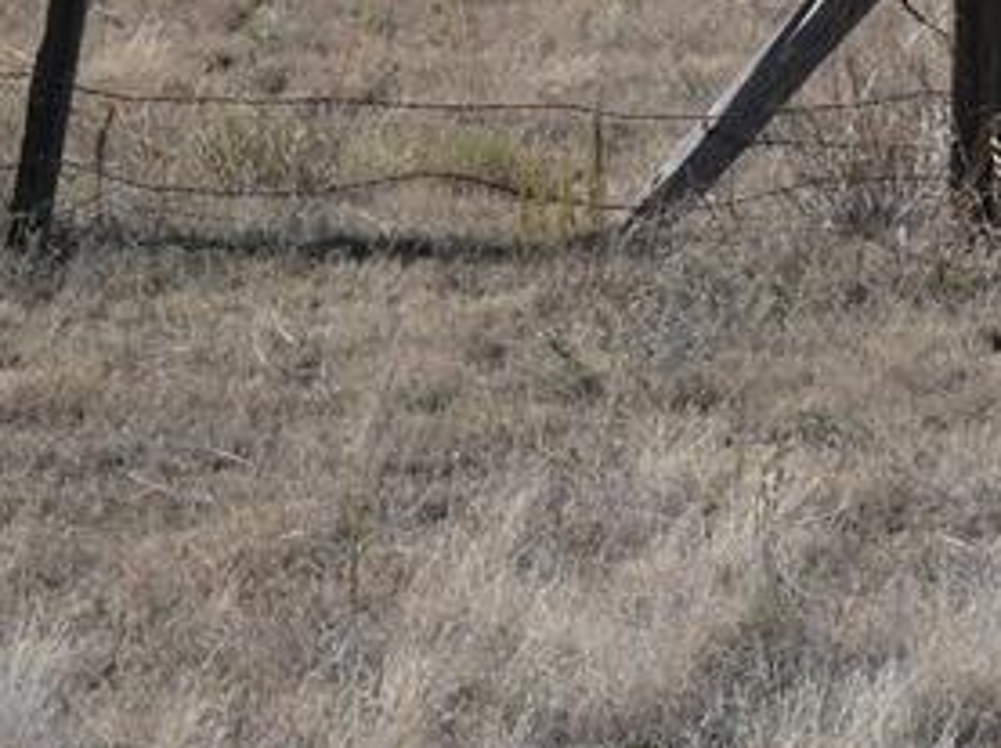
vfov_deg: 7.9
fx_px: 5343
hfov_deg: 10.6
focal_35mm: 185
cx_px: 918
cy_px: -305
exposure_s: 1/800
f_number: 4.1
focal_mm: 9
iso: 80
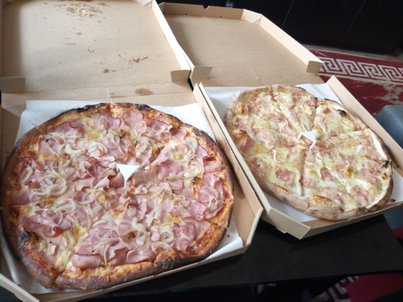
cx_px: 202
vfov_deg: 66.0
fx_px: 233
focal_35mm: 20
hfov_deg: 81.7
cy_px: 151
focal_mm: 3.52
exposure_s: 1/25
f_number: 2
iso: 462
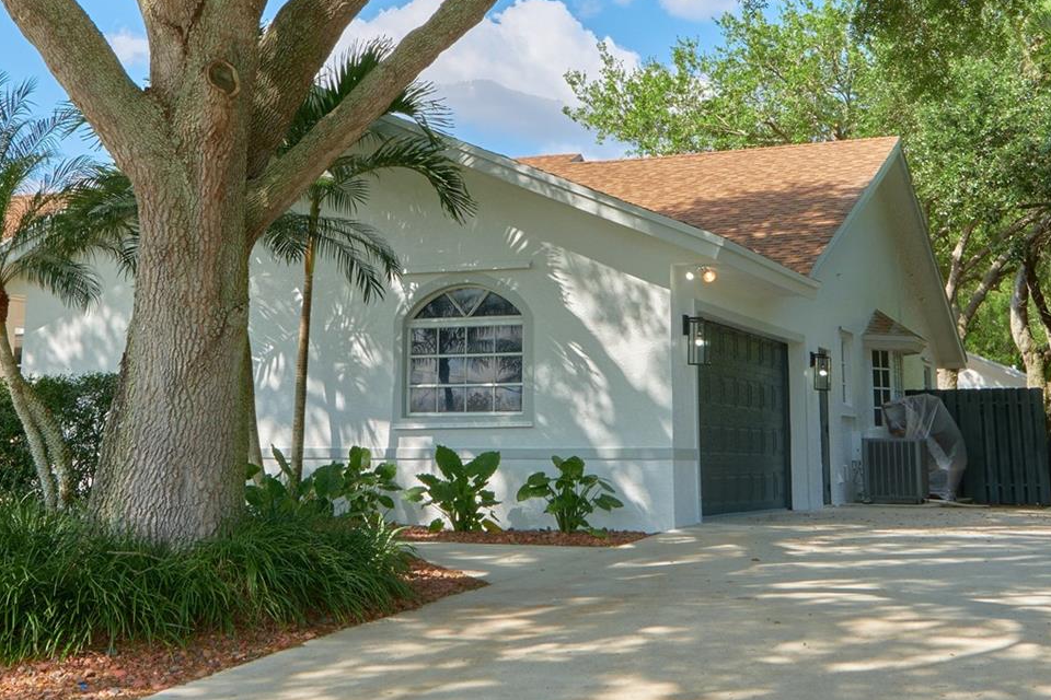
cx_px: 501
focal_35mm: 25
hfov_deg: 71.5
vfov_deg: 48.3
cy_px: 138
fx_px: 730
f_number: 11
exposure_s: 1/750
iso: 640
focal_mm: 10
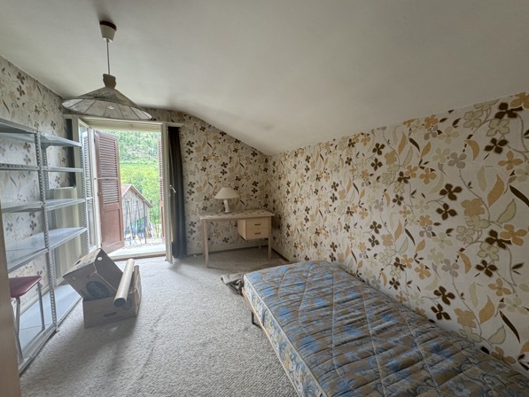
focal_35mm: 15
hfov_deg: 98.2
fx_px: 229
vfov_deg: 81.8
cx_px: 268
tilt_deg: -4.5
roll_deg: +0.2
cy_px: 196
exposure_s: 1/99
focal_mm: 2.22
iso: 250
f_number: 2.2
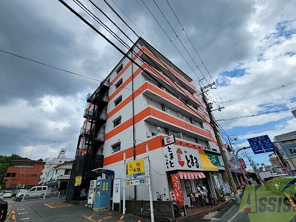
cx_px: 146
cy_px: 111
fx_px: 120
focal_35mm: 14
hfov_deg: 102.0
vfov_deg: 85.7
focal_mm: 2.2
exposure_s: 1/2021
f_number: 2.2
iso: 50
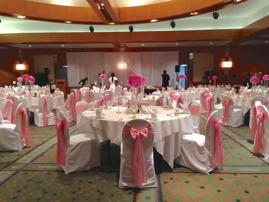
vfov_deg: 42.9
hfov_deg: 55.4
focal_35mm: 33
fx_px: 256
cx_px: 134
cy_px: 101
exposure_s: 1/20
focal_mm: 4.12
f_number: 2.4
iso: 125
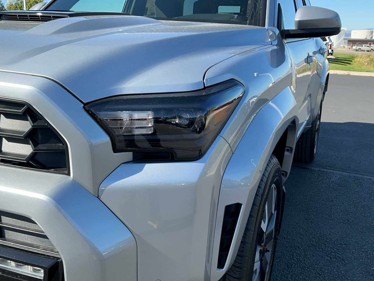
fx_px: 324
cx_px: 187
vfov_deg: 46.8
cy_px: 140
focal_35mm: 30
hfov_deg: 60.0
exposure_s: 1/804
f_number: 1.8
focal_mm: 3
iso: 25
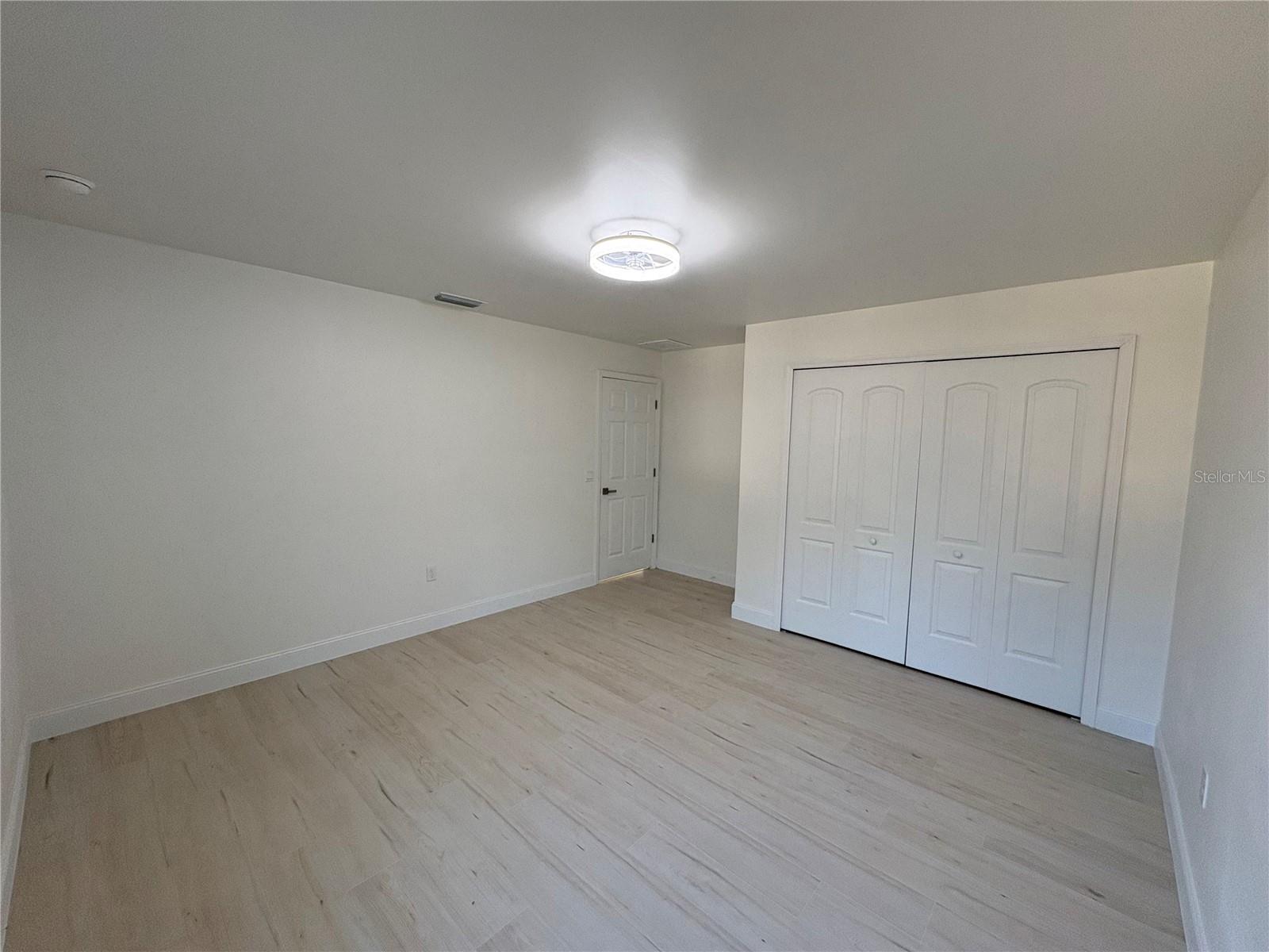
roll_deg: -1.5
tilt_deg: -5.5
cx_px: 634
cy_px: 476
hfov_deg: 102.1
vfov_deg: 85.7
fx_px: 513
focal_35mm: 14
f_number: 2.2
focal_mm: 2.22
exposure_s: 1/99
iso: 125
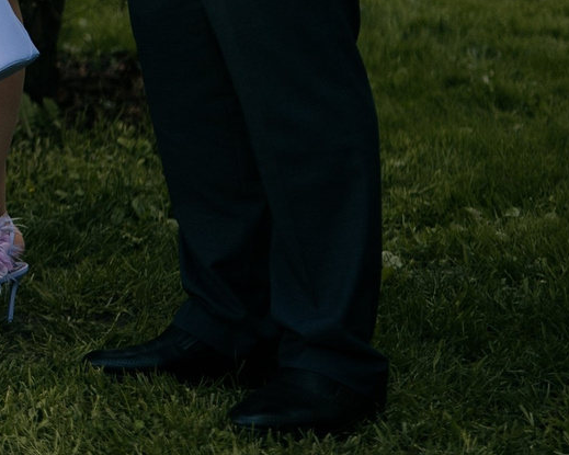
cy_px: -390
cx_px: -522
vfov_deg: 9.1
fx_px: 2728
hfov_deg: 11.0
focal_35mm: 162
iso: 250
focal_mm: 35
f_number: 1.2
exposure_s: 1/2500
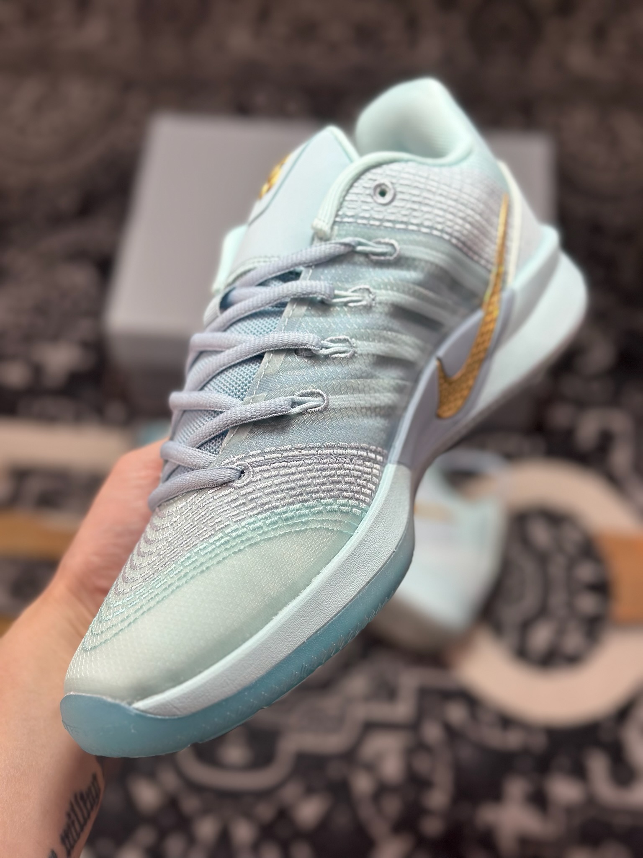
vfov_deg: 39.7
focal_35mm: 48
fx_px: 1189
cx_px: 322
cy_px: 429
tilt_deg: -56.8
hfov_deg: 30.3
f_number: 1.78
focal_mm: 6.86
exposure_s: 1/1590
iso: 80
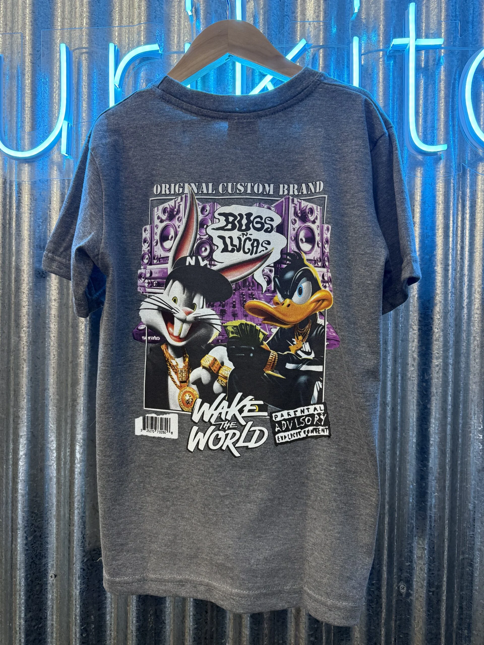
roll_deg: -1.0
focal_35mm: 24
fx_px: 447
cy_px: 322
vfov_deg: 71.6
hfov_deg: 56.8
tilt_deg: -0.3
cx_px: 242
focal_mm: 6.76
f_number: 1.78
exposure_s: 1/100
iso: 320
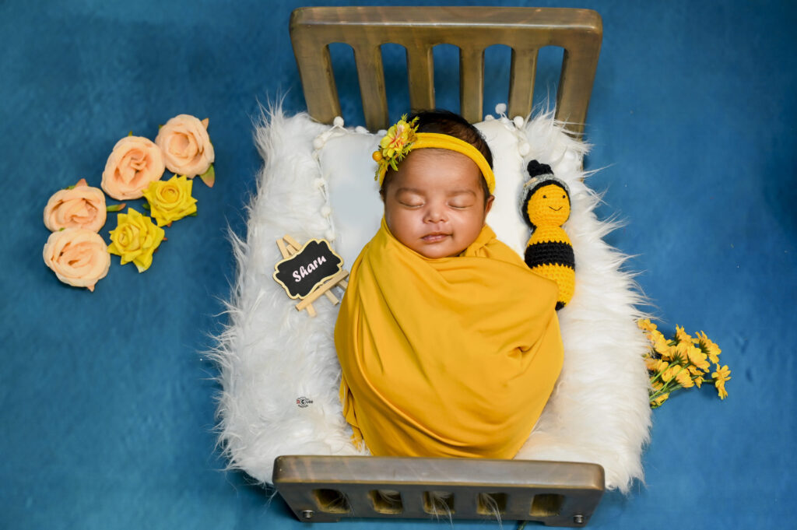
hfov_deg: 40.4
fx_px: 1084
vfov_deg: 27.5
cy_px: 265
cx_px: 398
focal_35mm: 49
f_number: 4
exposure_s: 1/200
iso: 640
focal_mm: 49
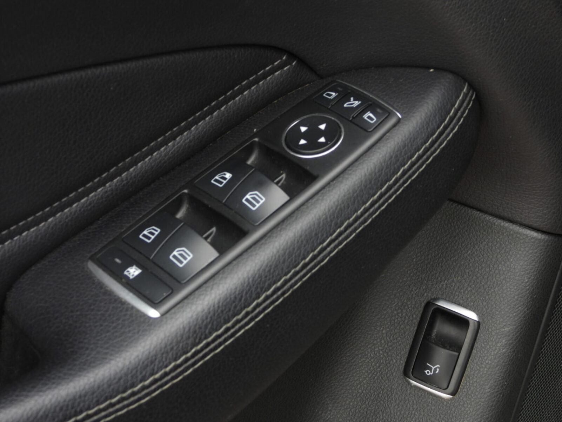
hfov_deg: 20.2
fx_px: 1575
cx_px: 281
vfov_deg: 15.2
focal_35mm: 97
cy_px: 211
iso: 100
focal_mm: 17.5
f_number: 3.5
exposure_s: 1/60
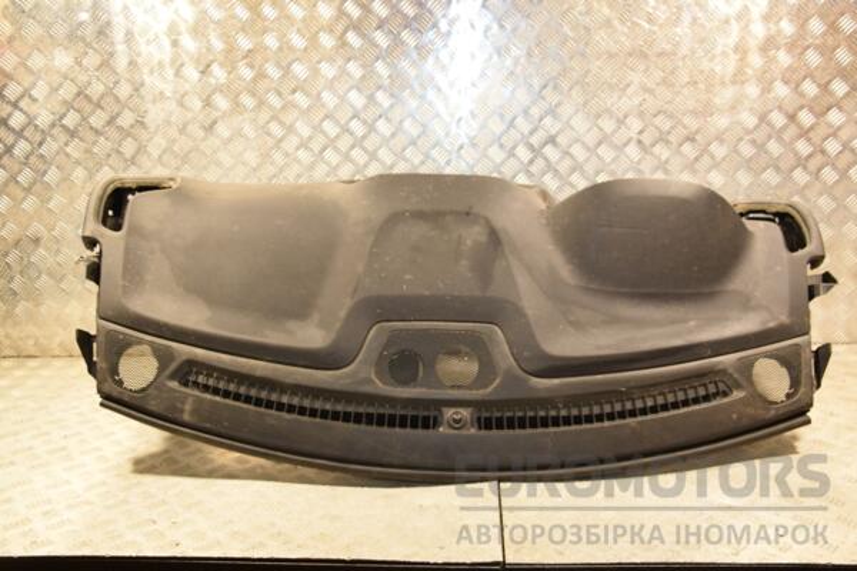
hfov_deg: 53.1
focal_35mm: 36
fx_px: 857
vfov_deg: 36.9
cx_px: 428
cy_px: 286
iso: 800
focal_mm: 24
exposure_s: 1/100
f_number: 5
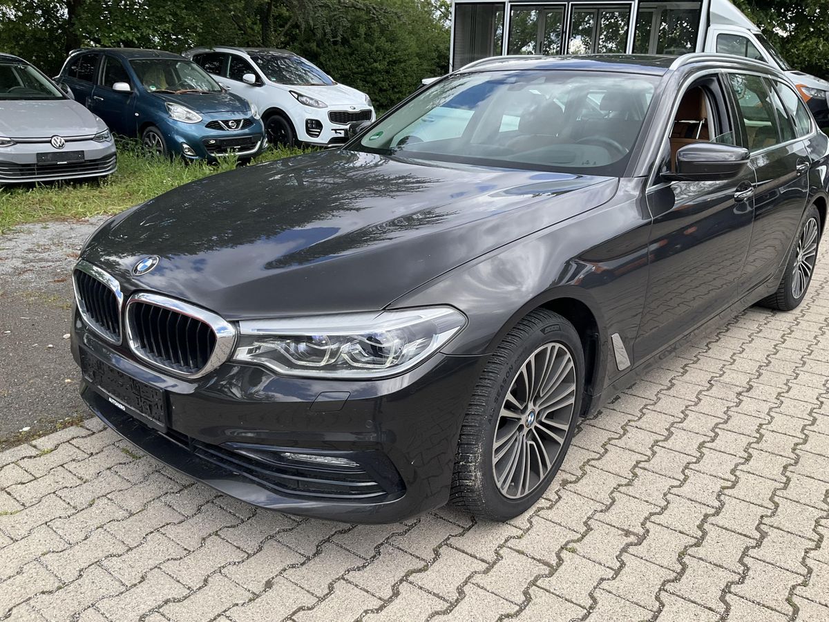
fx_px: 695
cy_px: 311
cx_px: 414
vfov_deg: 48.2
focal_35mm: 29
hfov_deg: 61.7
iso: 25
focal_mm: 3
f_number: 1.8
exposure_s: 1/599
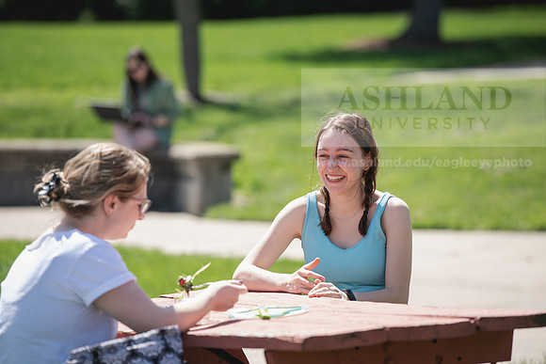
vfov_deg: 7.2
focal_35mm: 190
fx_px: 2882
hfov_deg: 10.8
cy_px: 182
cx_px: 273
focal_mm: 190
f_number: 3.5
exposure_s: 1/400
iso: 125
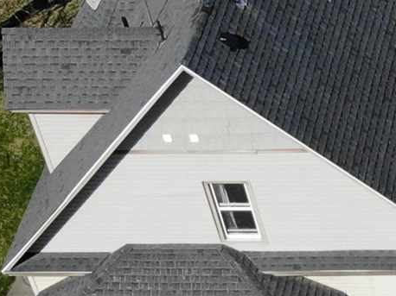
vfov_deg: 8.9
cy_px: 510
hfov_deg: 11.0
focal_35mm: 161
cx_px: 839
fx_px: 1841
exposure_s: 1/1417
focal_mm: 4.5
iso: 114
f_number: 2.8
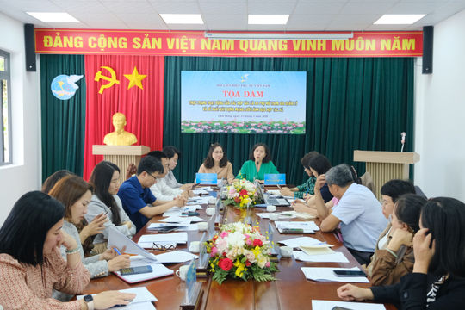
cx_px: 232
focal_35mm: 33
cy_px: 155
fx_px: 426
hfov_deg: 57.2
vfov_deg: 40.0
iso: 1600
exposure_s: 1/180
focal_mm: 22.3
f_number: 4.5
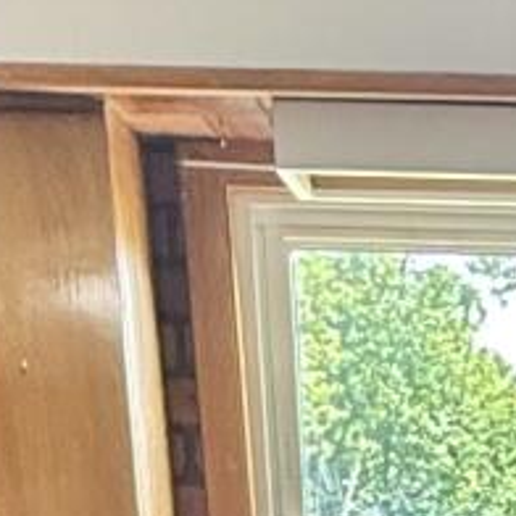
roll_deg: -0.2
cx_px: 716
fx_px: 2125
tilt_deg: -22.4
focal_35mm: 126
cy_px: 1480
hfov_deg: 13.2
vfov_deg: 10.5
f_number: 2.2
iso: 250
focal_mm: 2.22
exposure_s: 1/120
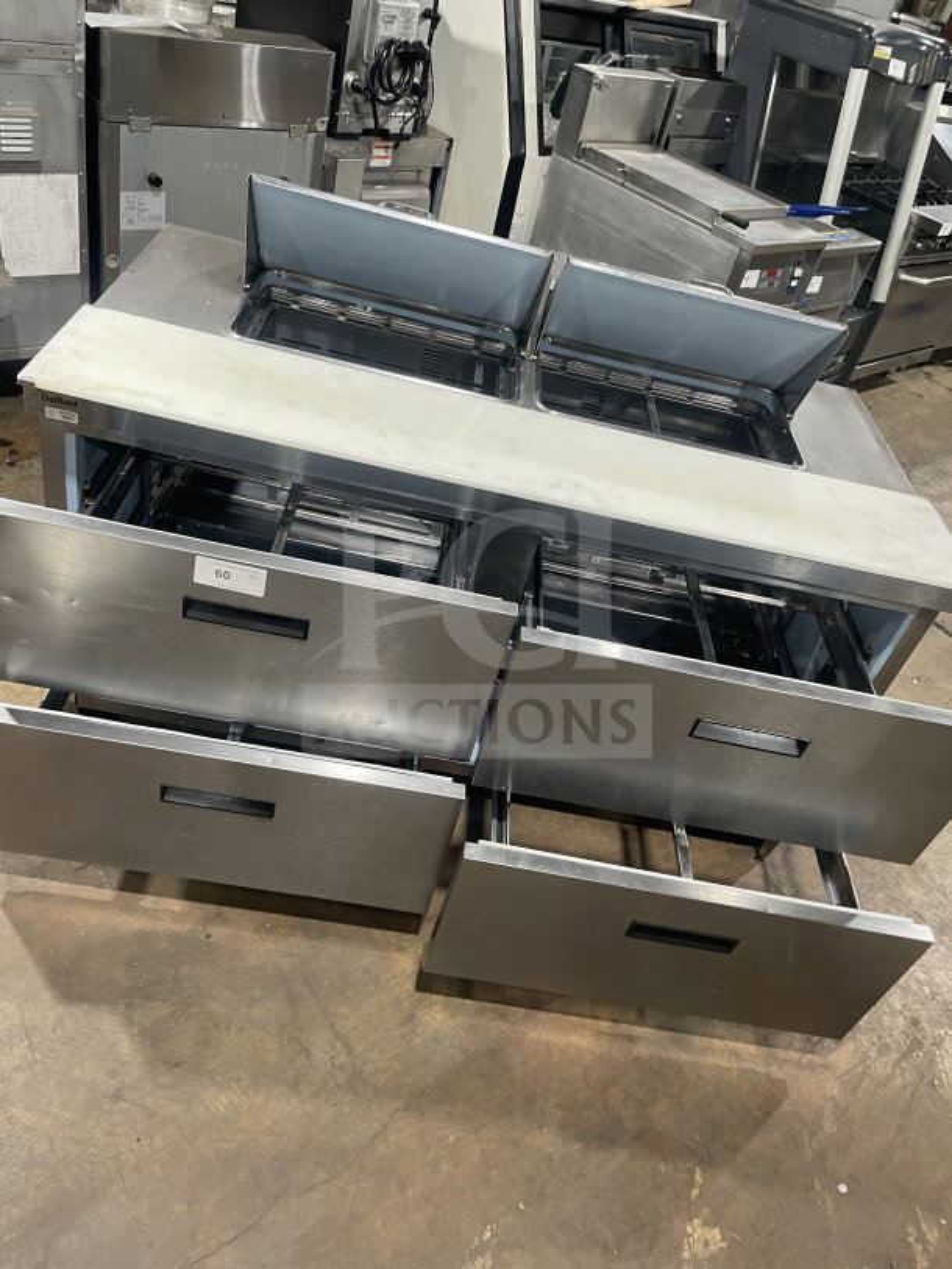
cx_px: 476
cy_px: 634
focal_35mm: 26
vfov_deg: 67.3
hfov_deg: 53.1
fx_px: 953
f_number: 1.6
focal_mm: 4.2
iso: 200
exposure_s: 1/60
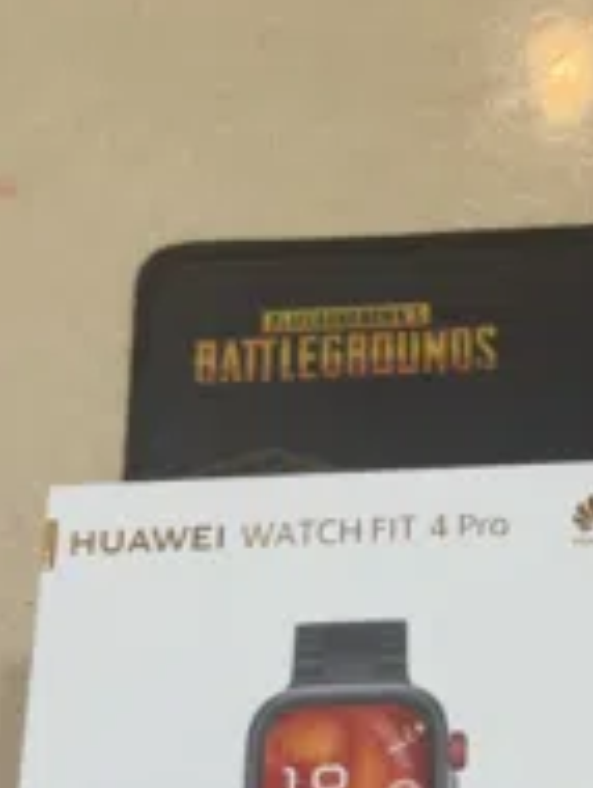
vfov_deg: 19.4
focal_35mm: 101
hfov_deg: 14.4
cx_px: 605
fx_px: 2302
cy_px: 481
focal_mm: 6.76
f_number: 1.78
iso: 125
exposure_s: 1/50
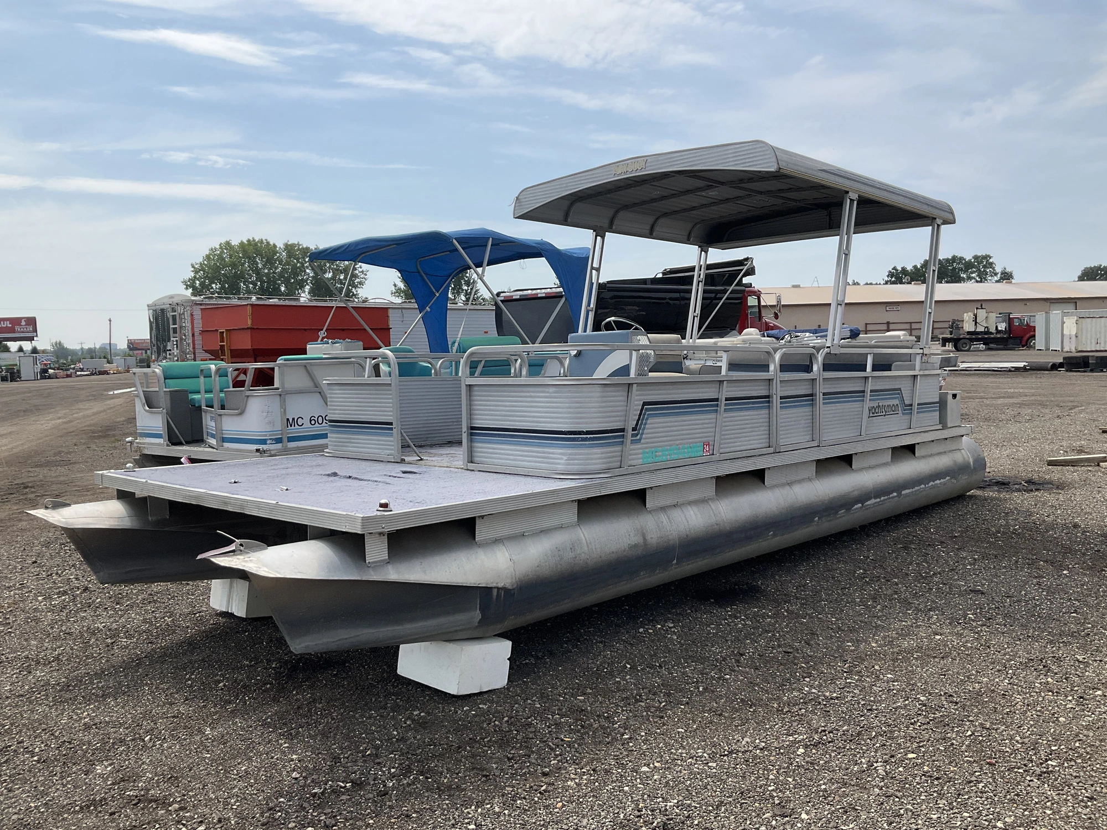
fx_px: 927
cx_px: 554
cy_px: 415
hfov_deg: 61.7
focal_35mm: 29
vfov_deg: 48.2
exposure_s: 1/2959
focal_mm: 3
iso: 25
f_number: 1.8
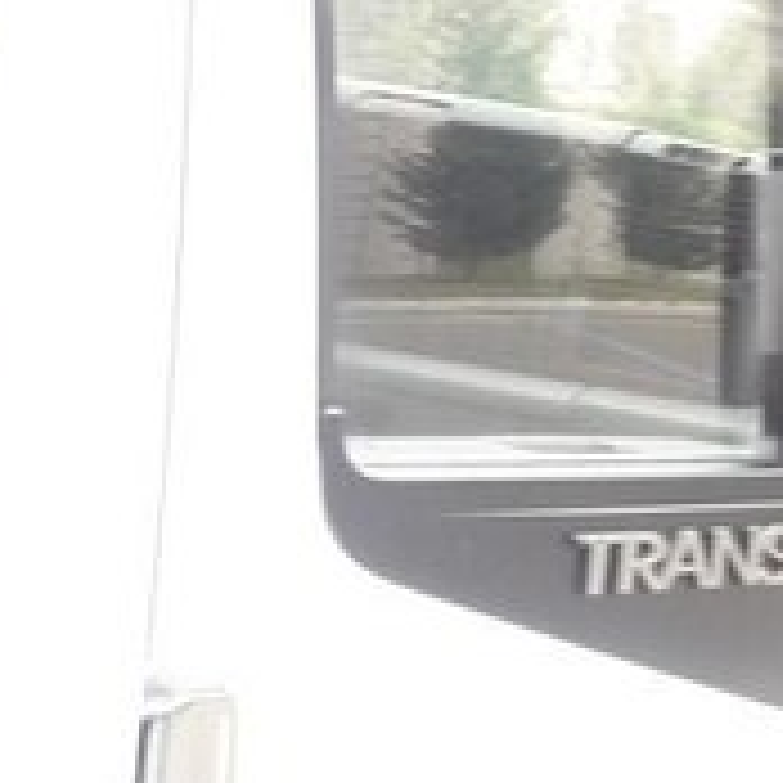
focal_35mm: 94
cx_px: -666
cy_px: 268
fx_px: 2406
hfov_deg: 15.6
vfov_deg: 18.4
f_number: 1.9
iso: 64
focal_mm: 3.7
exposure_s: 1/33
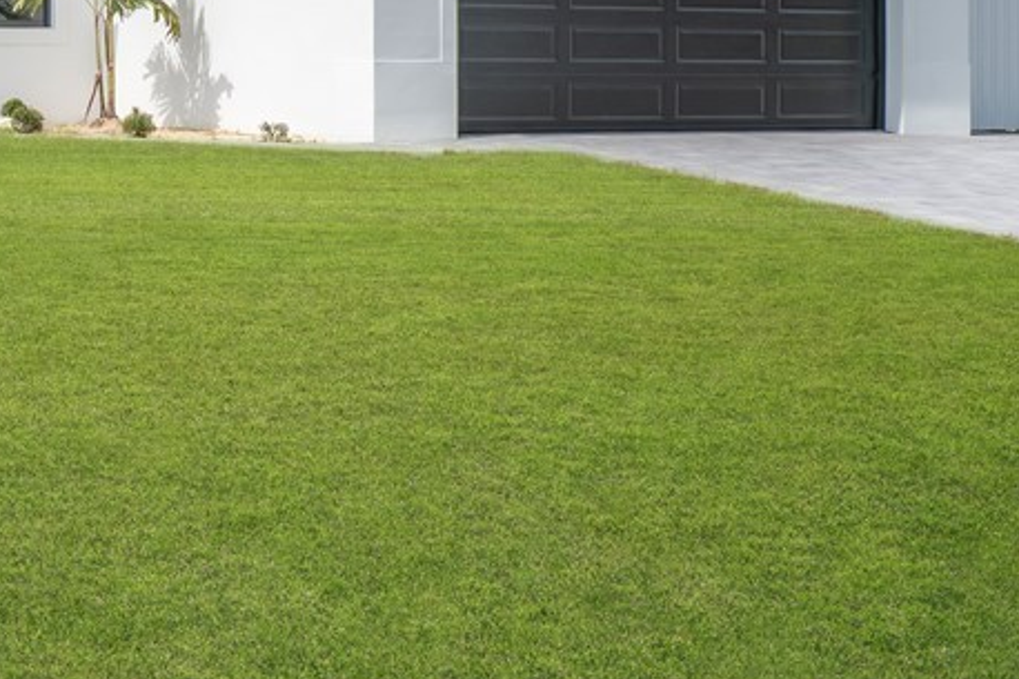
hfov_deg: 26.8
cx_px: -14
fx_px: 2009
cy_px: 57
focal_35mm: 71
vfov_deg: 18.8
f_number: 8
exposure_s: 1/250
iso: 100
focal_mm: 20
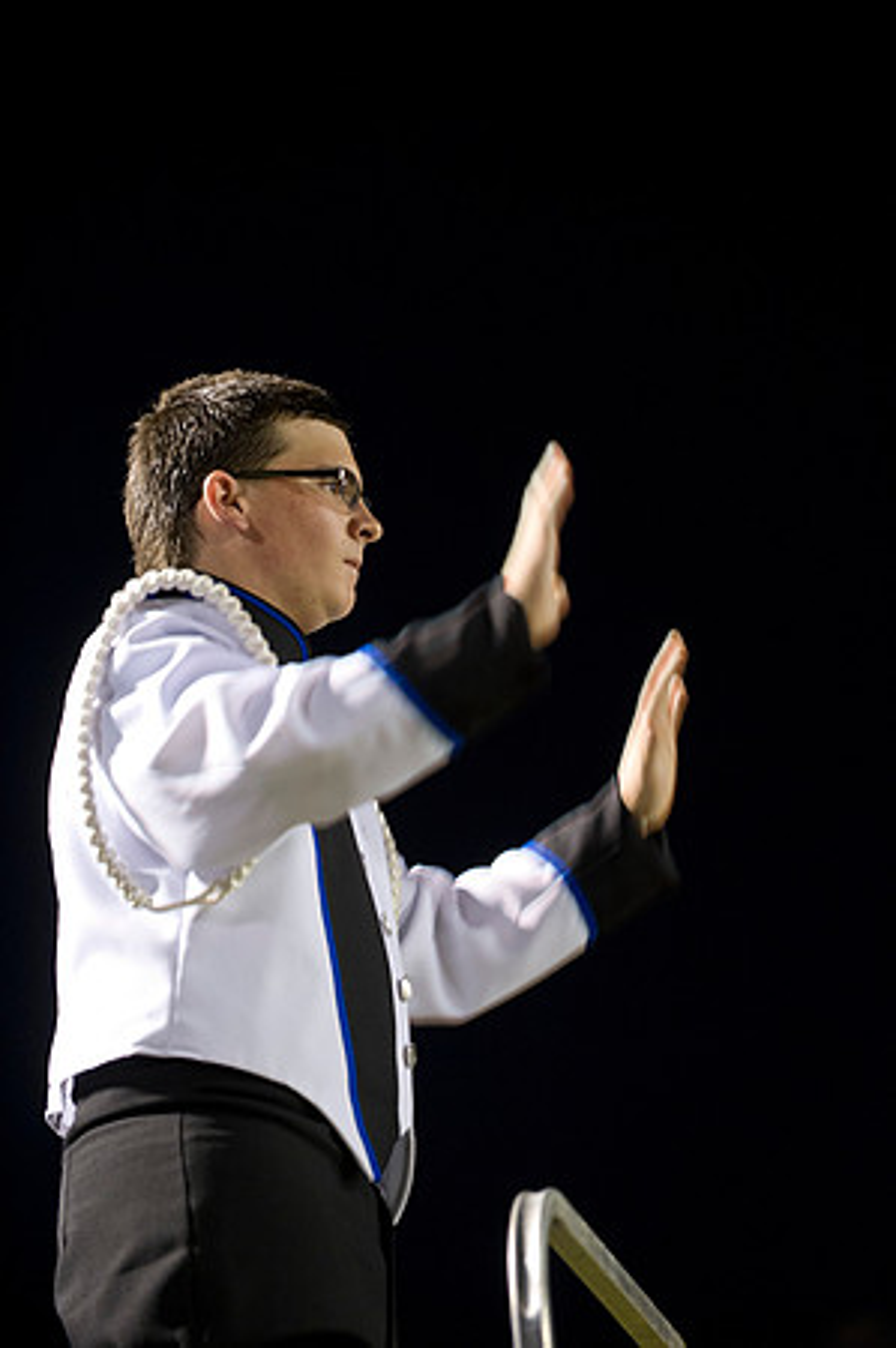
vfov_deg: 15.2
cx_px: 448
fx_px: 5051
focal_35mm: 135
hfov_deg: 10.1
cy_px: 674
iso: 3200
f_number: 3.2
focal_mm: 135
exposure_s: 1/125
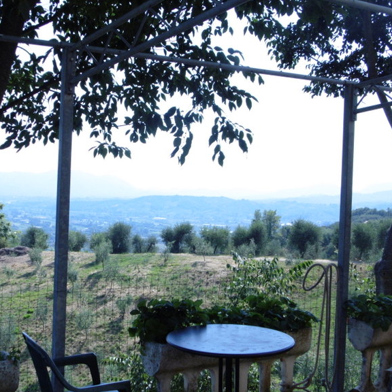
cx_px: 151
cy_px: 200
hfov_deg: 31.5
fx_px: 692
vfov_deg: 31.6
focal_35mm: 54
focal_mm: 8
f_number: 3.7
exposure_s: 1/1000
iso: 100
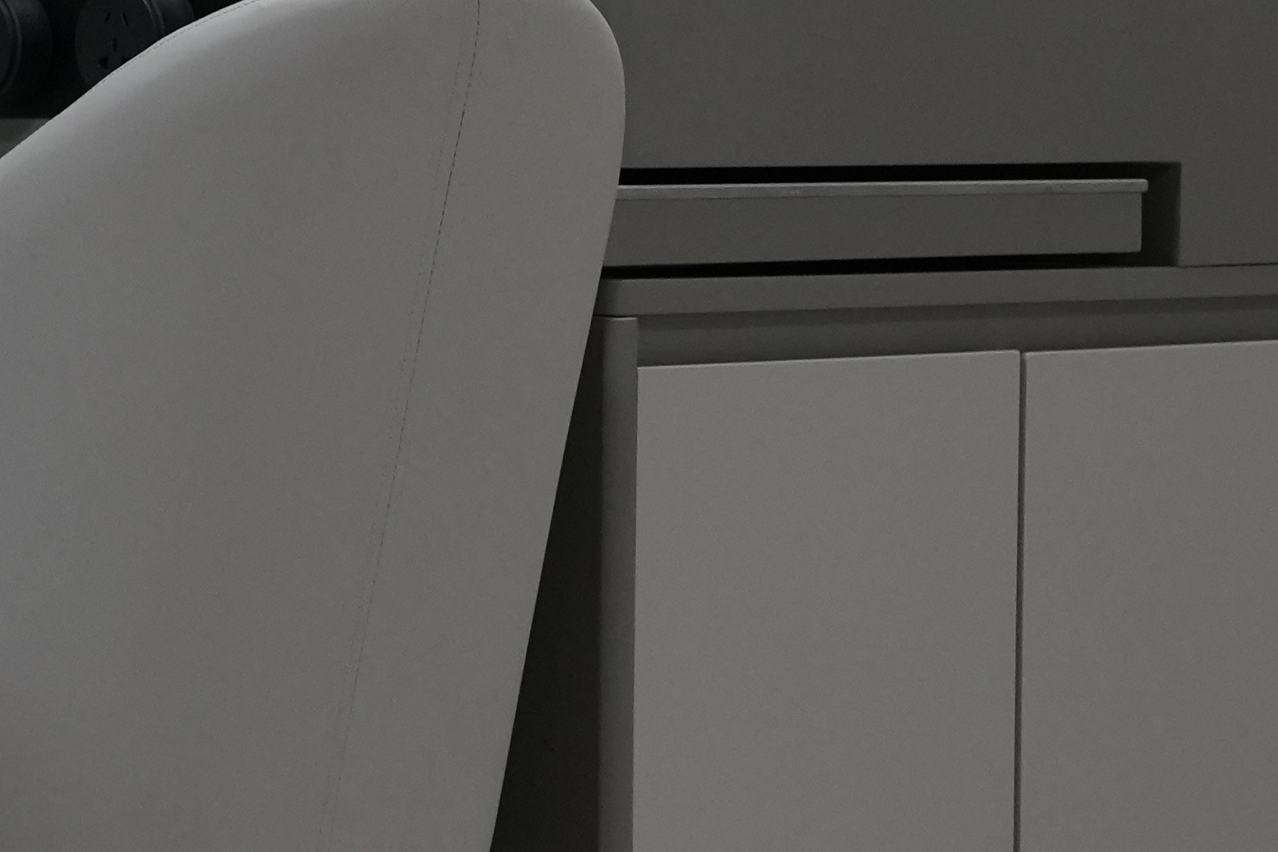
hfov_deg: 14.7
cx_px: -242
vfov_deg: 10.2
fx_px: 4792
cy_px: 385
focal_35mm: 135
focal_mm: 30
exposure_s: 1/125
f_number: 5.6
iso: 2000
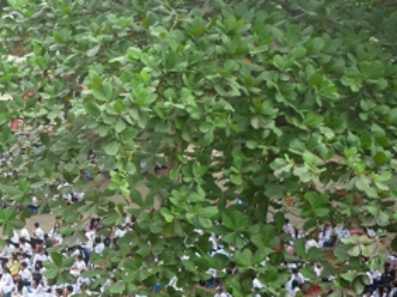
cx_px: 53
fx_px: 859
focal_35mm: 75
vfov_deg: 19.4
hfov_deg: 25.3
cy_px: 234
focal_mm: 5.5
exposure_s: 1/80
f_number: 2.8
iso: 80
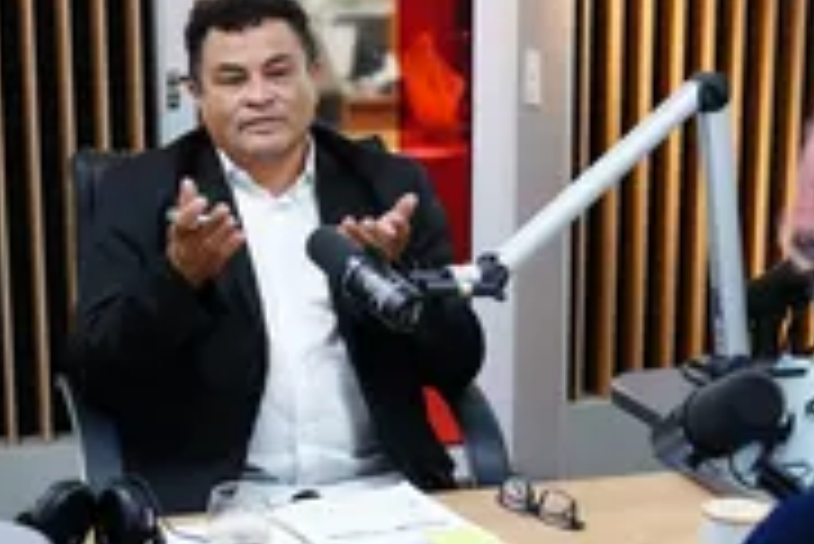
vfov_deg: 17.3
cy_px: 351
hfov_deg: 25.3
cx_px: 202
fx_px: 1788
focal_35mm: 79
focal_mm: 34
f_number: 5
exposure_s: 1/200
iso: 5000
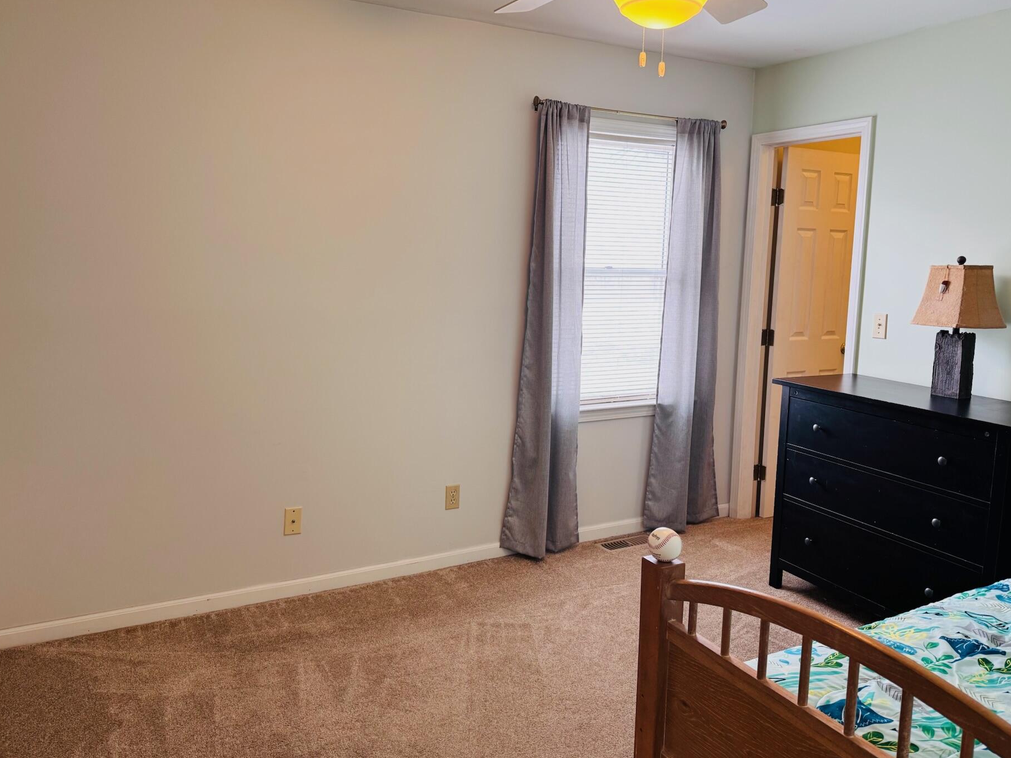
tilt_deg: -7.5
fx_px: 789
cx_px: 516
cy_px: 350
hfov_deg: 65.3
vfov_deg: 51.3
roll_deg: -1.9
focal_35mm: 27
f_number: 1.78
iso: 200
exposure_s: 1/120
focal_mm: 6.76
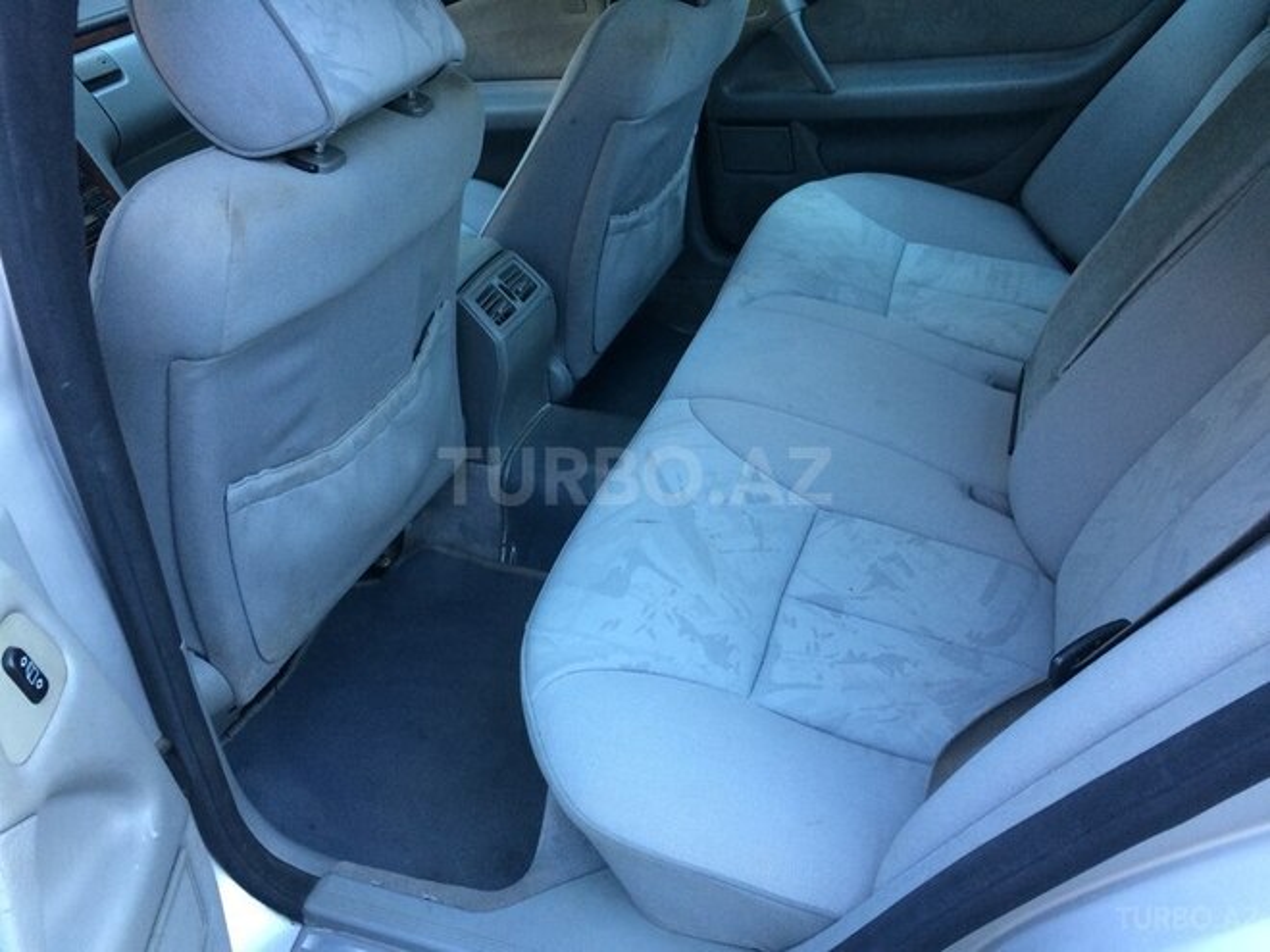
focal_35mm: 29
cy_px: 476
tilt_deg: -32.7
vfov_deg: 48.2
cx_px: 635
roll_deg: +9.2
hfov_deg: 61.7
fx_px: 1064
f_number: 2.2
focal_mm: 4.15
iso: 50
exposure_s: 1/33
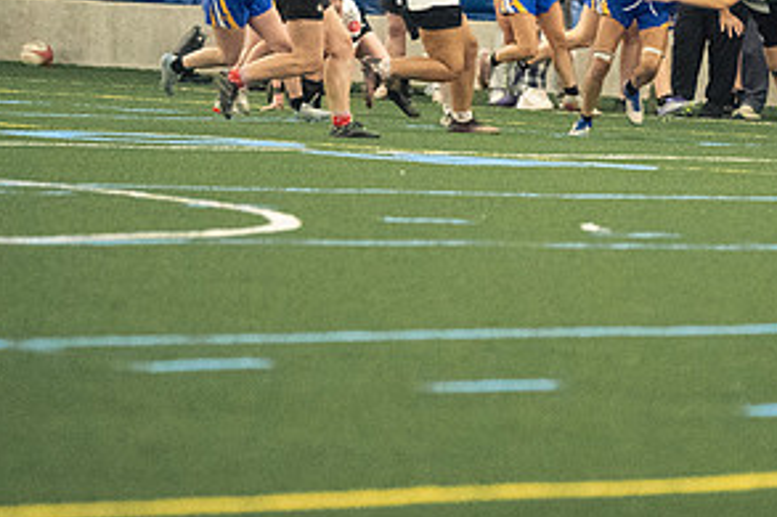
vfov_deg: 2.3
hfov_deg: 3.5
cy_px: 66
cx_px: 586
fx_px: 12791
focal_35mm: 593
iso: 12800
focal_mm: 200
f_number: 2.8
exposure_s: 1/500
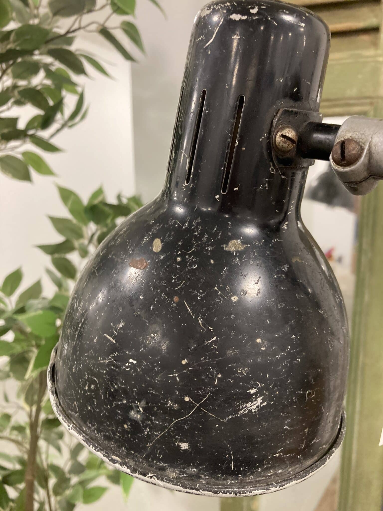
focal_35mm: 28
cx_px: 192
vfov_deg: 63.4
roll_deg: +0.6
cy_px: 256
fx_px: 413
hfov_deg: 49.7
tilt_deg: -11.7
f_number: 1.8
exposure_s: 1/50
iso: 250
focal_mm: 3.99
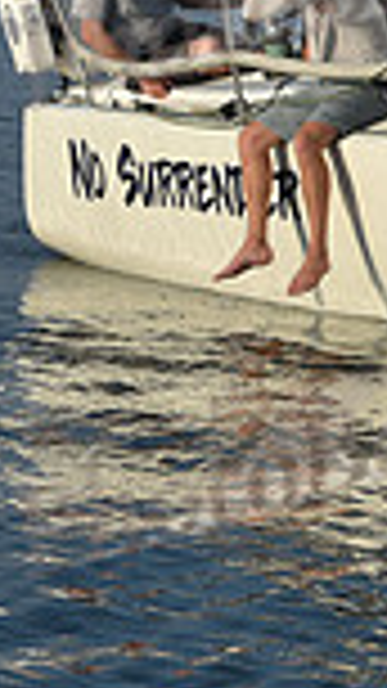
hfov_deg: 4.3
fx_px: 5074
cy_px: 164
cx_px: 886
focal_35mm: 278
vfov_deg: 7.8
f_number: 11
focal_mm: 70
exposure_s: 1/800
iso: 320
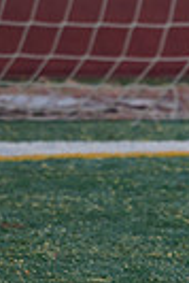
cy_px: -117
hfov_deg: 1.1
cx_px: -188
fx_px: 10194
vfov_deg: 1.6
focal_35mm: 1298
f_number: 8
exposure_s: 1/200
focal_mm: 297
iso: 100
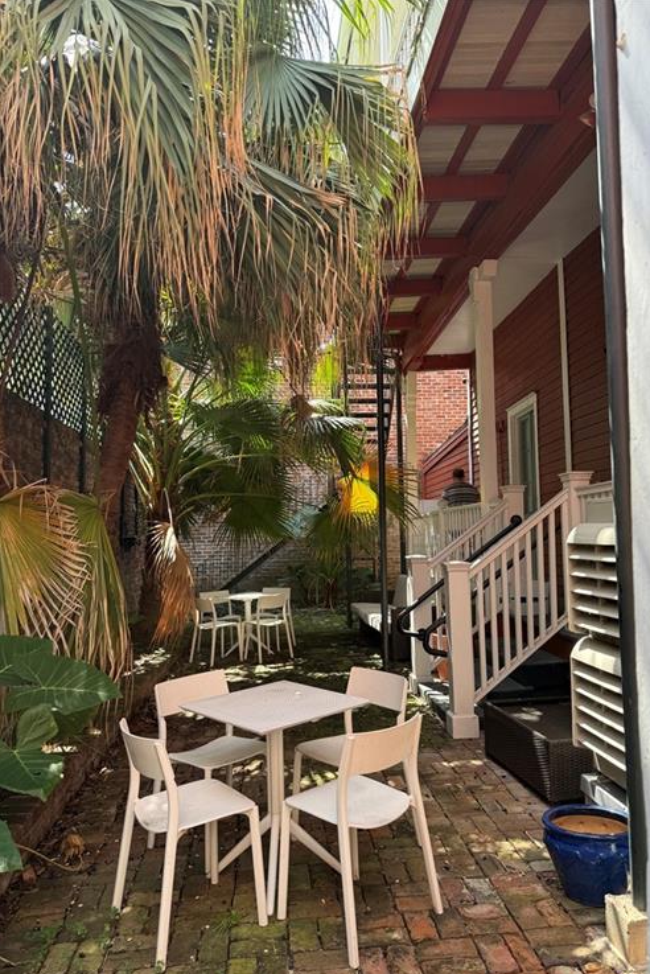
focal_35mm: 26
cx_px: 337
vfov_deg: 69.3
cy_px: 505
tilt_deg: +4.1
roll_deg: +1.1
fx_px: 703
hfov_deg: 49.6
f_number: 1.78
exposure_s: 1/347
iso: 100
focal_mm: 6.76
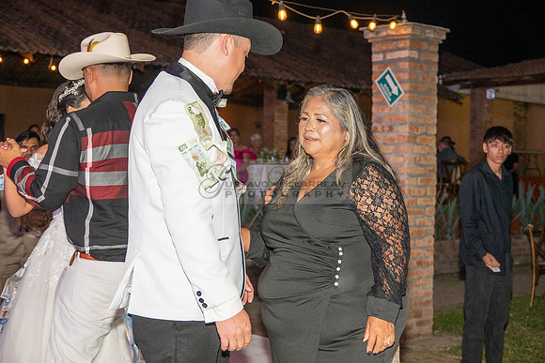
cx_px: 272
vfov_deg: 23.4
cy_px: 182
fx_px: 878
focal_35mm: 58
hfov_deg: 34.5
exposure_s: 1/200
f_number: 5.6
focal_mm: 58
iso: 2000
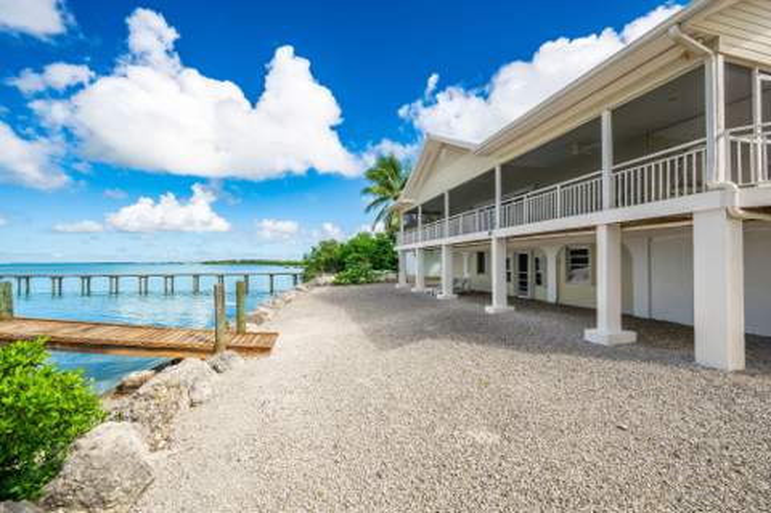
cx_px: 386
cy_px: 256
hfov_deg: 104.1
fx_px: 301
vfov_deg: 80.8
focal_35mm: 14
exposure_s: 1/200
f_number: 8
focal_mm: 14
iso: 80
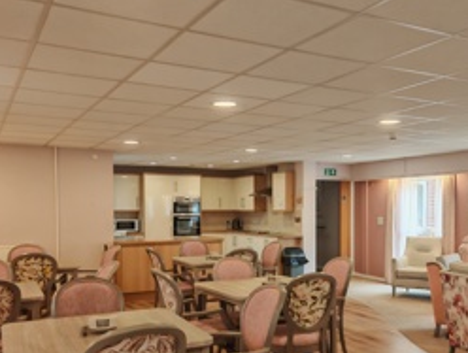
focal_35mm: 39
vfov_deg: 36.7
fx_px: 528
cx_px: 274
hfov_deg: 47.6
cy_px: 223
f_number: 1.9
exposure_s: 1/100
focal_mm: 6.67
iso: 64
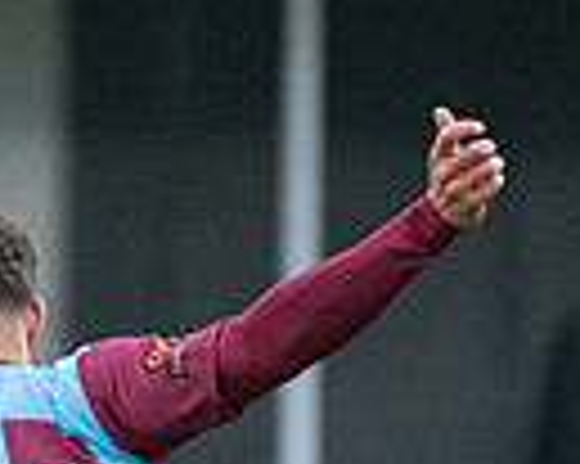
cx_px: -175
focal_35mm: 2392
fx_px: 41029
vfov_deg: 0.6
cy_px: 537
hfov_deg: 0.8
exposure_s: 1/1000
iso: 4000
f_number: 2.8
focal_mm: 300
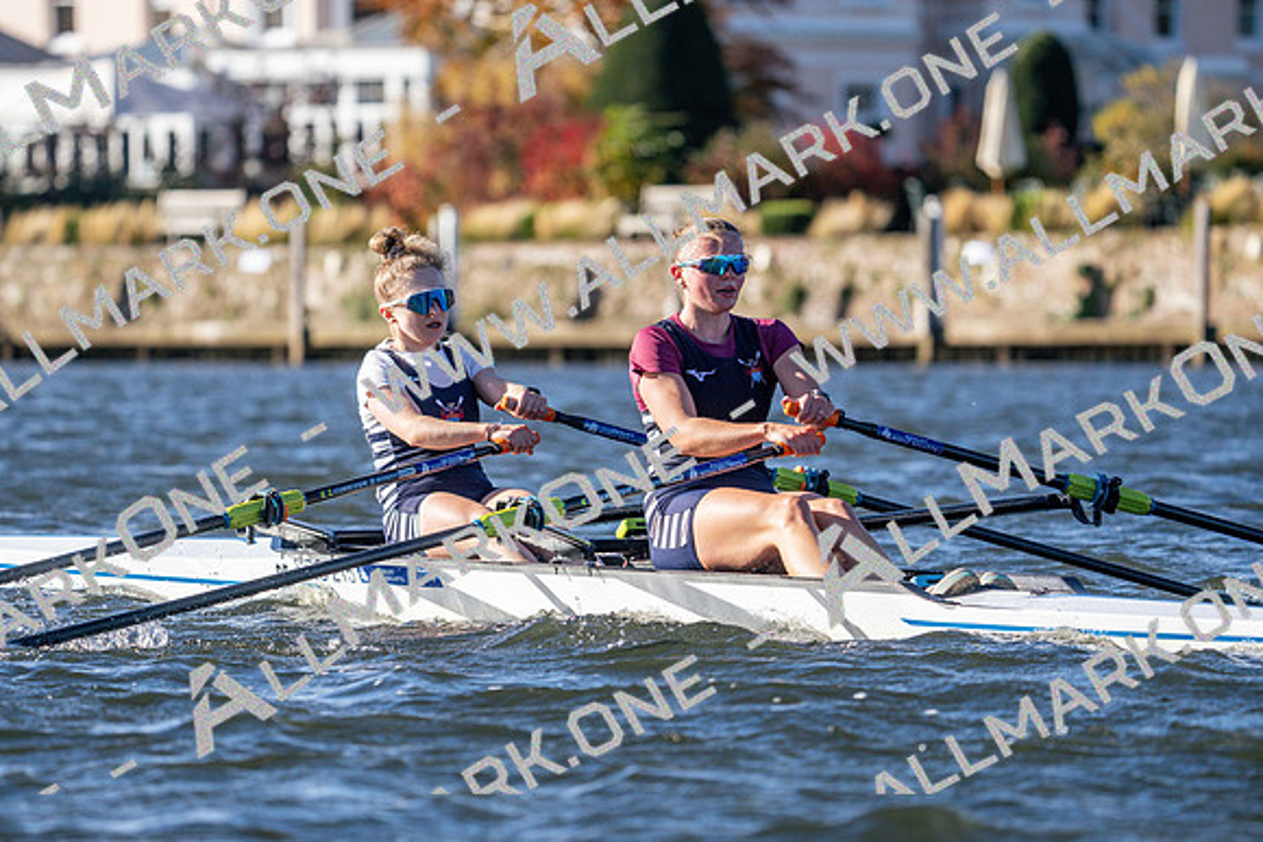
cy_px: 421
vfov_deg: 4.5
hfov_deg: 6.7
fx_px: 10843
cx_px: 632
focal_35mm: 309
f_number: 6.3
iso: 400
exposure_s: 1/1600
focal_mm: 309
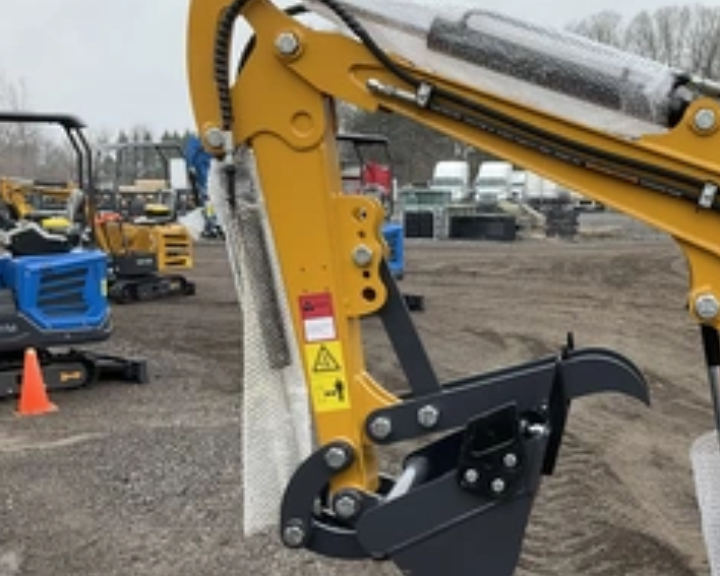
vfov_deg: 31.5
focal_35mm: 48
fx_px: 1023
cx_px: 561
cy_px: 280
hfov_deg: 37.6
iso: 25
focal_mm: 3
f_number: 1.8
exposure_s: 1/422
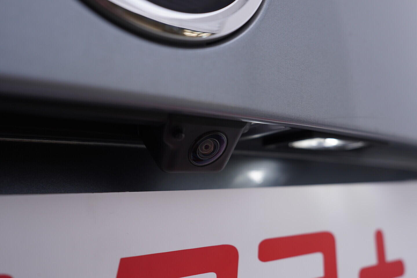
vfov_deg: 36.9
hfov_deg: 53.1
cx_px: 208
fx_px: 417
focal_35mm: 36
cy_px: 139
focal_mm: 24
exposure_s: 1/60
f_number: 3.5
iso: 125
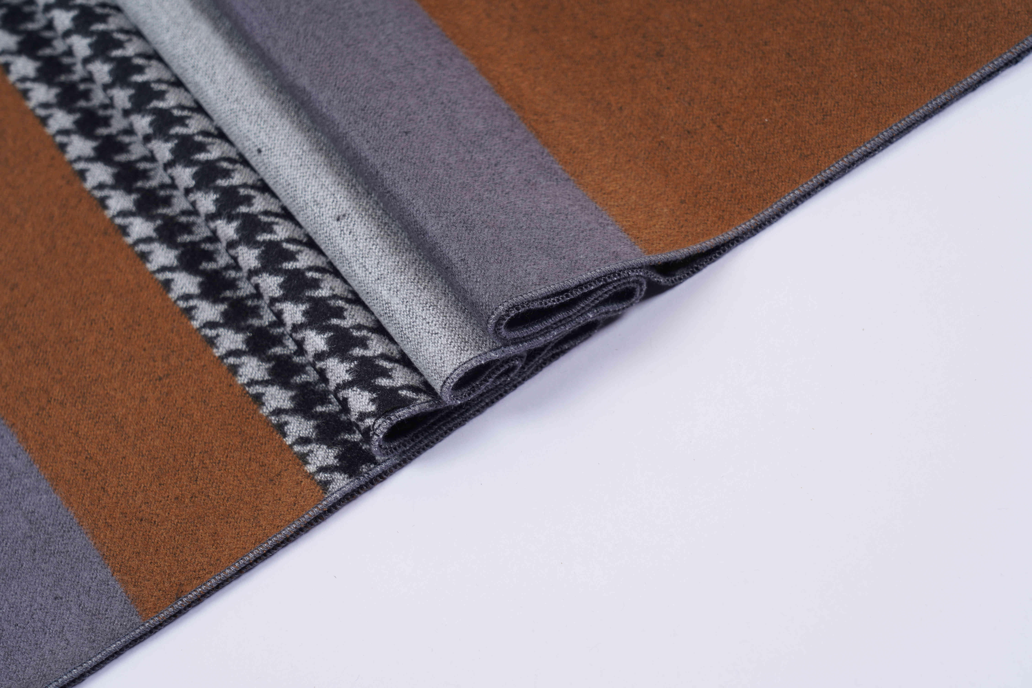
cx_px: 516
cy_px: 344
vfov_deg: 13.0
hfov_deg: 19.5
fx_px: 3010
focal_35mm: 105
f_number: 8
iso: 100
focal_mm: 105
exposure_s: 1/125
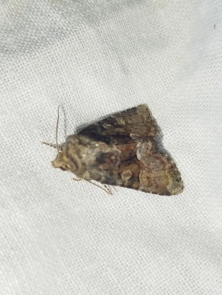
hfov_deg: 16.2
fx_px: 778
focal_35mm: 91
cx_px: 111
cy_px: 148
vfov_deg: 21.5
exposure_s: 1/50
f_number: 1.7
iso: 80
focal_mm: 5.31
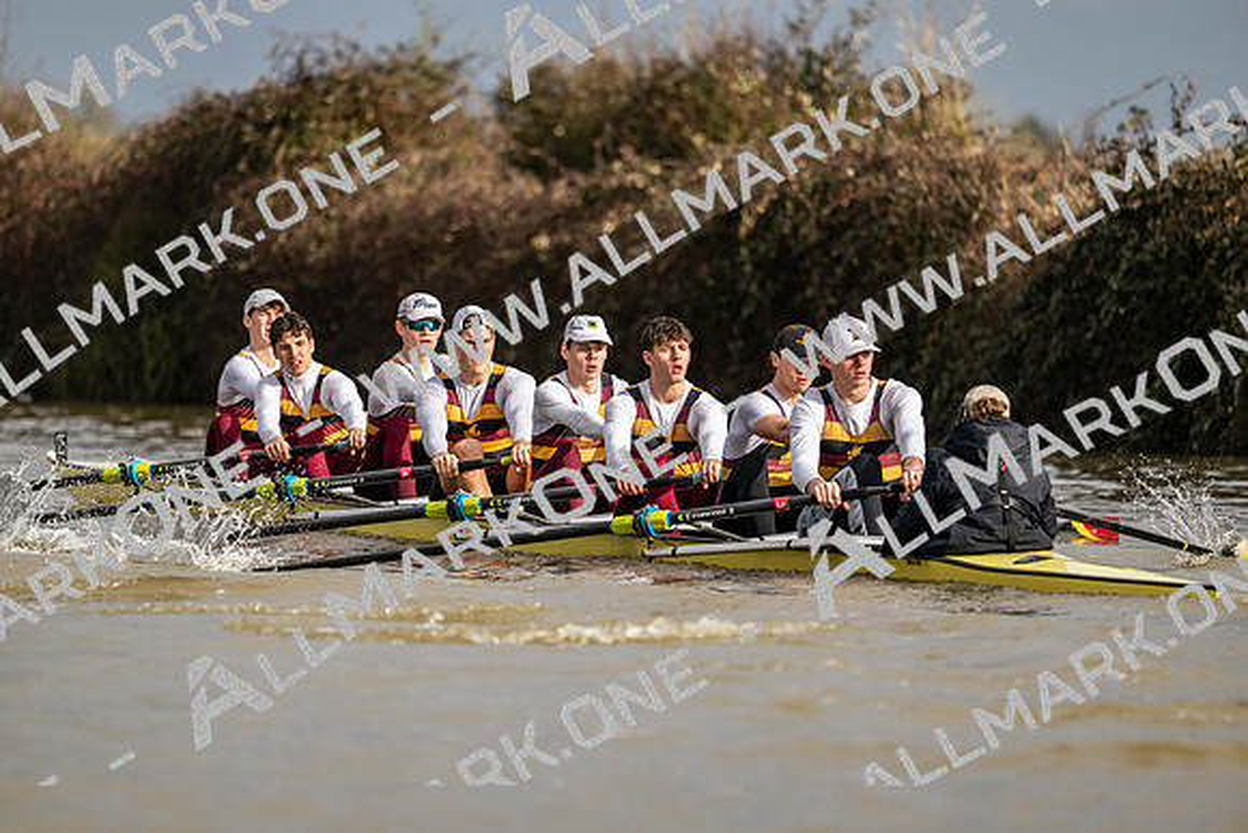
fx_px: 13869
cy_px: 416
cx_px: 624
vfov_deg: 3.4
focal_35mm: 400
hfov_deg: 5.2
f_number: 4.5
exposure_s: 1/1600
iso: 280
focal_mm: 400
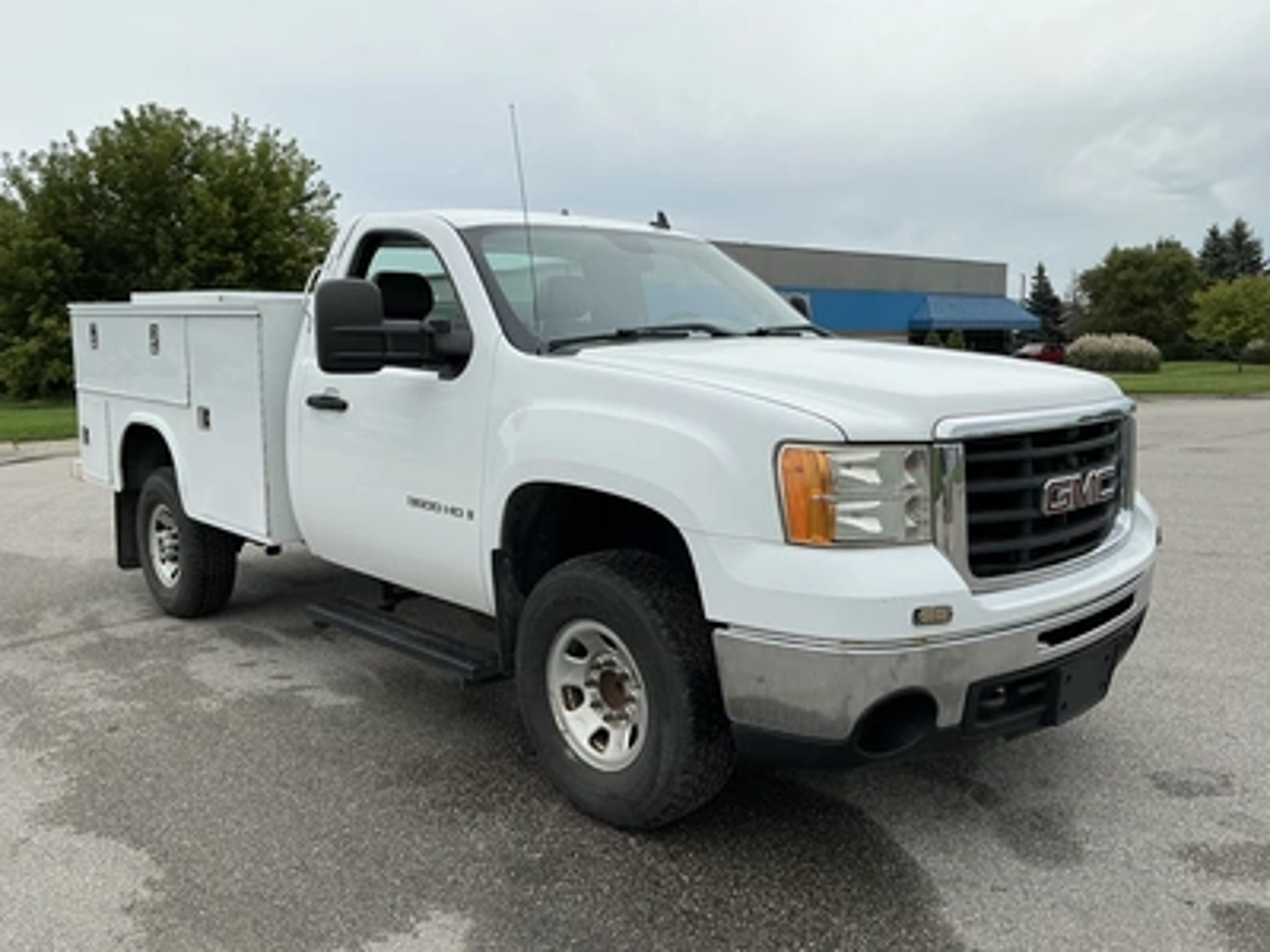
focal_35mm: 28
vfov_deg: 49.7
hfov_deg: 63.4
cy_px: 476
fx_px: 1027
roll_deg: +0.9
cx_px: 635
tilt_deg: -5.3
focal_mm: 3
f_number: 1.8
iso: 25
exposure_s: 1/1577
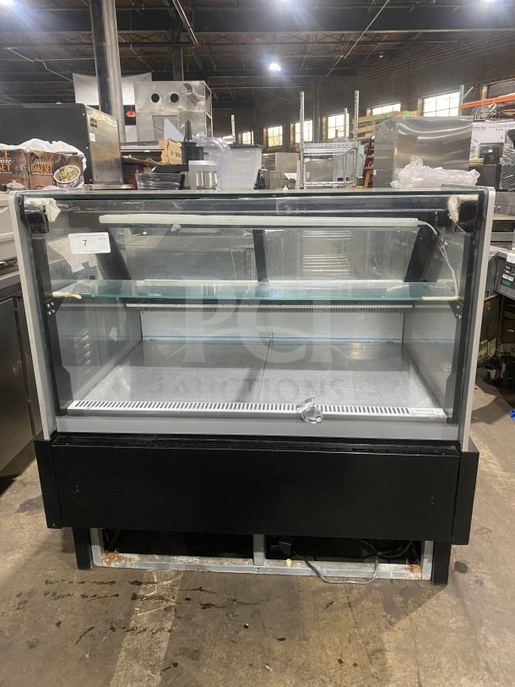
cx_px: 258
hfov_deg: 53.1
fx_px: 516
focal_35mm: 26
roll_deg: +0.5
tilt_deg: -16.3
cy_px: 344
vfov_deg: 67.3
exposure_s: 1/60
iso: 320
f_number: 1.8
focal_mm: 4.25
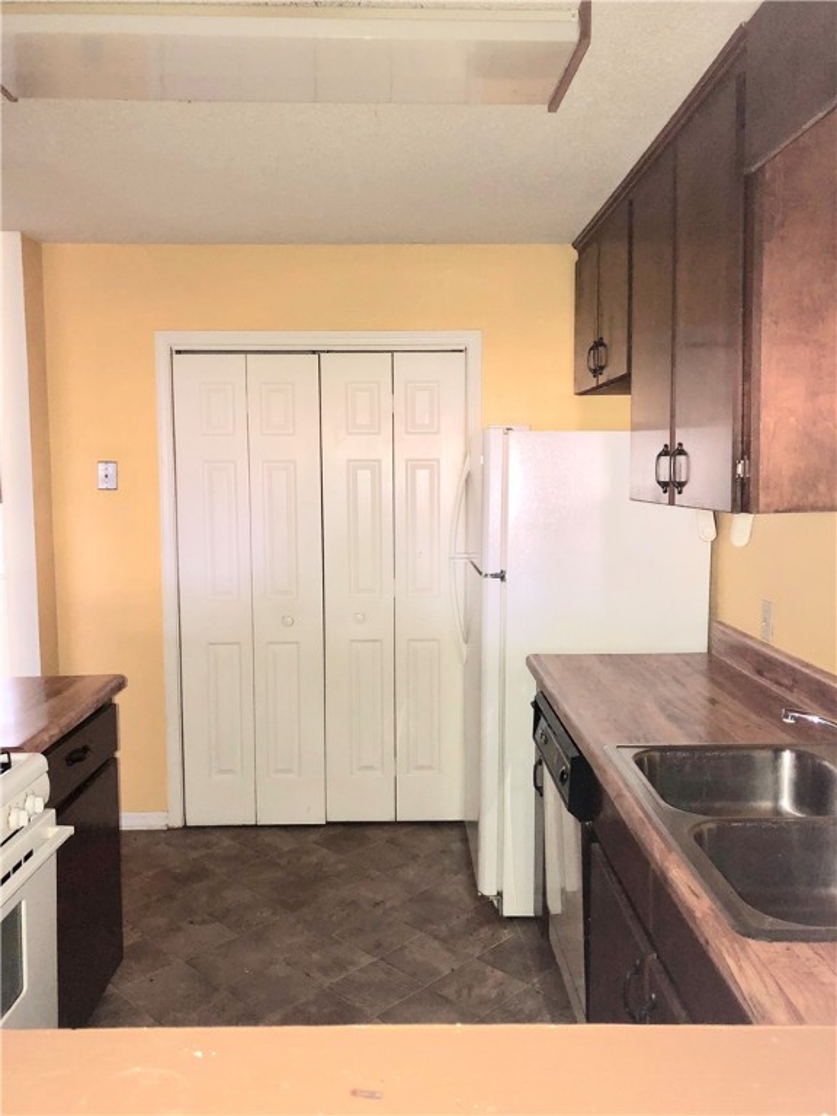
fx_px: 935
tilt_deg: -3.9
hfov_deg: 48.2
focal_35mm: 29
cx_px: 418
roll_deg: +0.2
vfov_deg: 61.7
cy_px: 558
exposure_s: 1/6
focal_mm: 3.99
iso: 80
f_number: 1.8
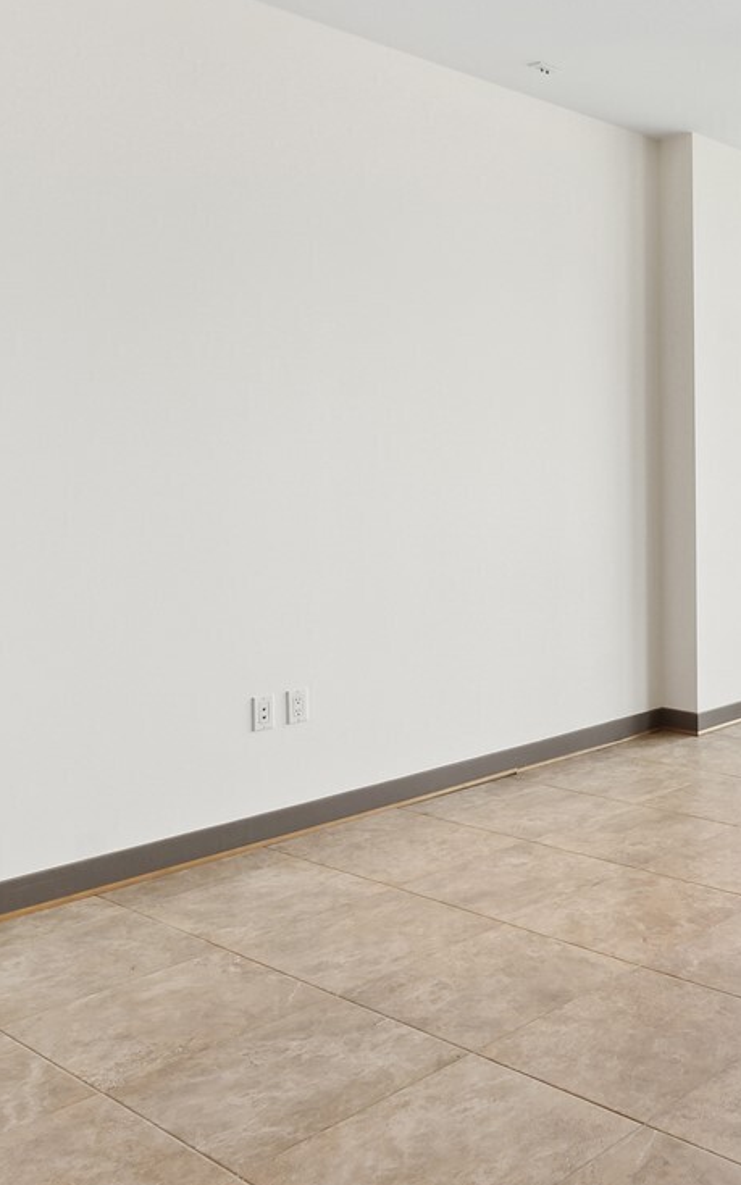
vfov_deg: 57.6
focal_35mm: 33
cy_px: 469
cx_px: 863
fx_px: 1066
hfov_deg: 32.5
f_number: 8
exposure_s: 1/125
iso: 200
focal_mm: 14
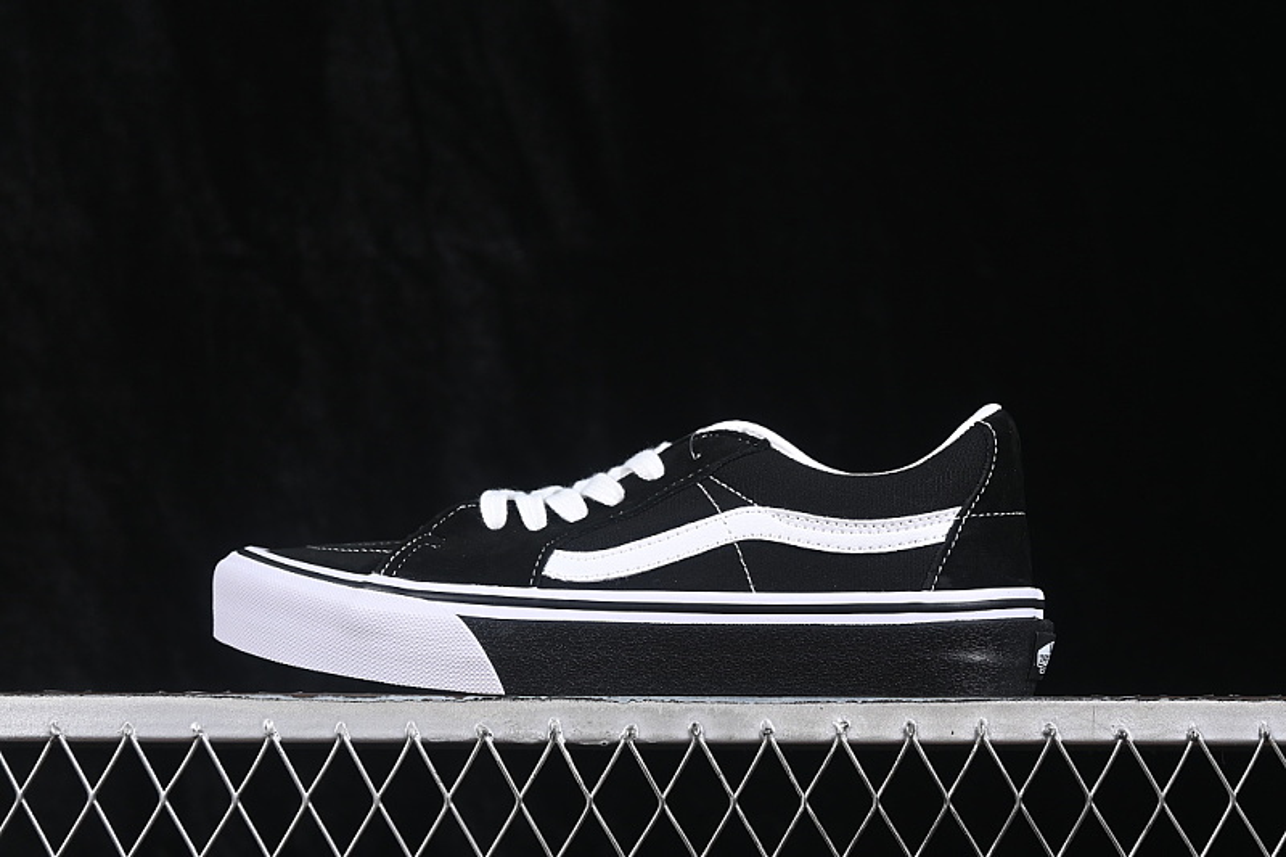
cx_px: 643
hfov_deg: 27.0
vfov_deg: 18.2
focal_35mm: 75
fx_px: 2678
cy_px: 428
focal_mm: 50
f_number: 6.3
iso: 160
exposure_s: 1/60
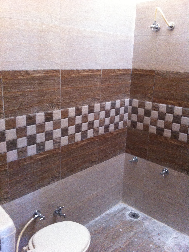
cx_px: 94
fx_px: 255
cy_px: 126
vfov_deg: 52.7
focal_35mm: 35
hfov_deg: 40.6
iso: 250
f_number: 2.8
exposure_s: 1/15
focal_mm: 3.85
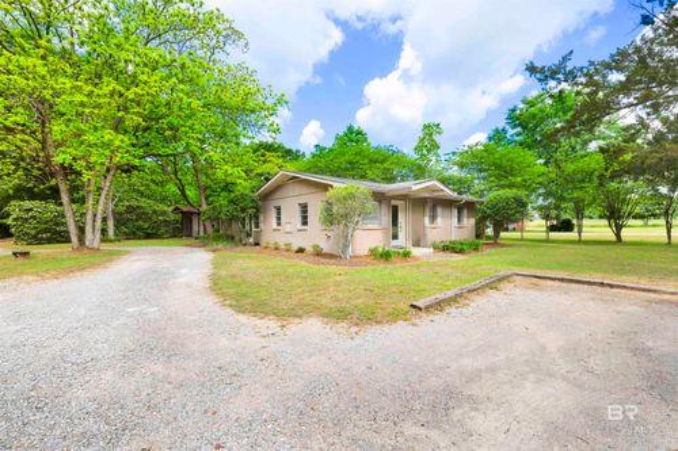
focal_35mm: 15
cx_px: 339
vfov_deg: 77.3
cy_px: 226
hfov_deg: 100.4
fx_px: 282
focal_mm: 15
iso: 400
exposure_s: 1/160
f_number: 13
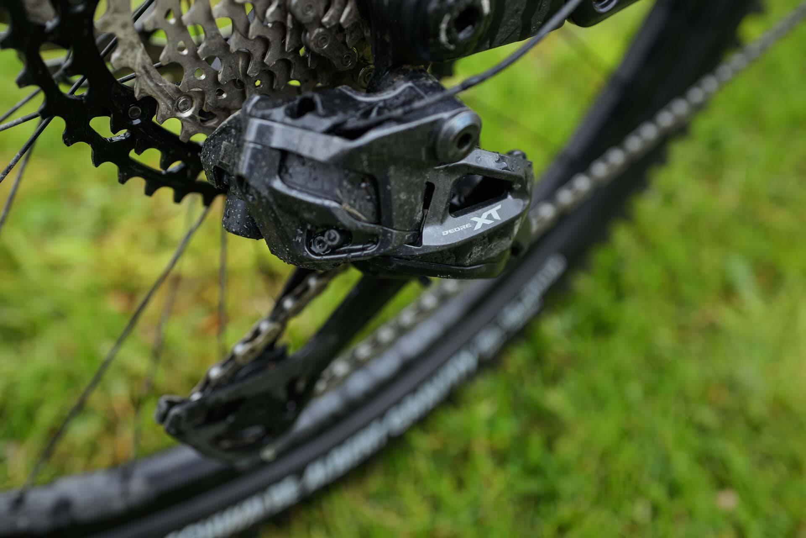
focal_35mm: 35
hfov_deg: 54.4
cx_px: 403
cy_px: 269
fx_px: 784
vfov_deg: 37.9
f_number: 2.8
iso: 1600
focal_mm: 35
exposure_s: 1/1000
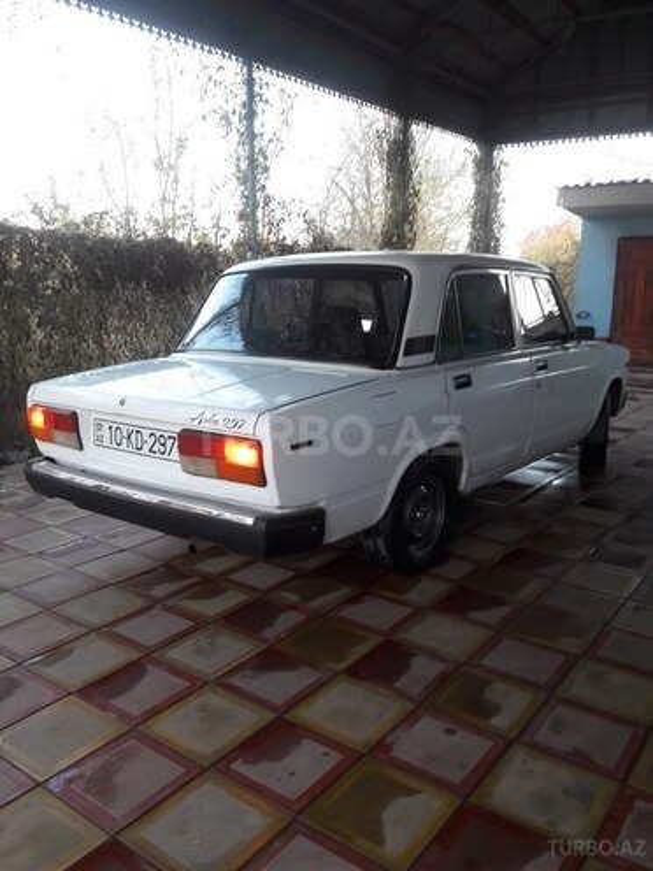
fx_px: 704
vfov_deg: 63.4
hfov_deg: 49.7
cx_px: 326
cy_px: 436
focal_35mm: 28
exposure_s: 1/33
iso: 64
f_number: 1.9
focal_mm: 3.7
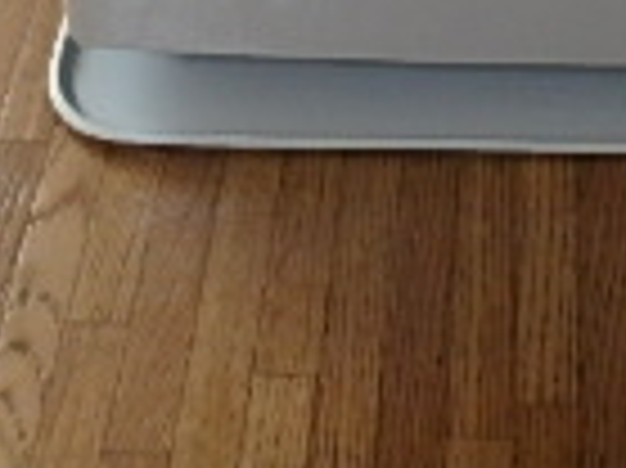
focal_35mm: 97
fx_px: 1753
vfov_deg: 12.9
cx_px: 585
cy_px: -518
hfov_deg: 19.8
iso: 320
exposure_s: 1/30
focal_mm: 3.7
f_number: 3.5
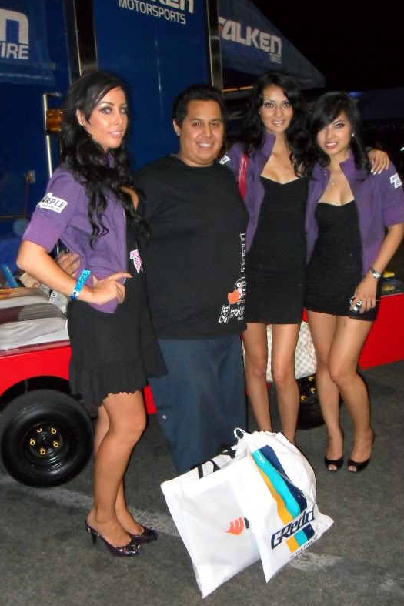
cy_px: 306
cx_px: 199
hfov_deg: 36.0
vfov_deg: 51.9
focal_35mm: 37
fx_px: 623
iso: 400
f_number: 2.8
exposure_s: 1/45
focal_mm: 6.2
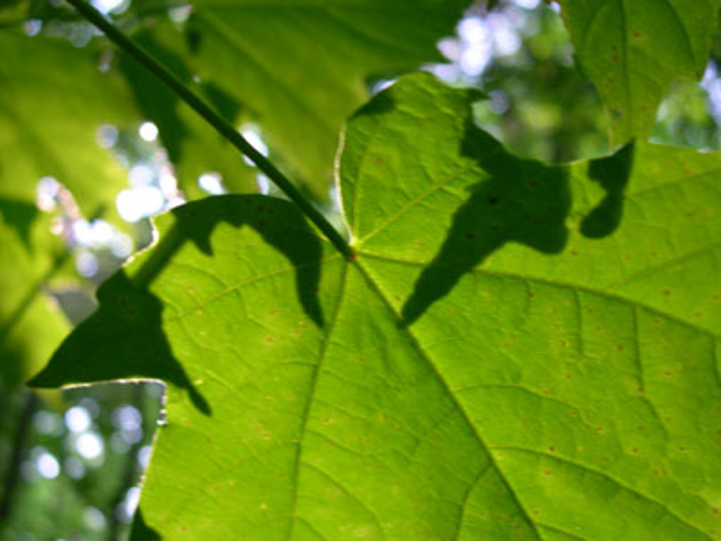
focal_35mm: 42
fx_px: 875
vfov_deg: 34.3
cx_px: 360
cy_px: 270
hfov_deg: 44.8
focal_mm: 9
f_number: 2.9
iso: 100
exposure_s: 1/55.8
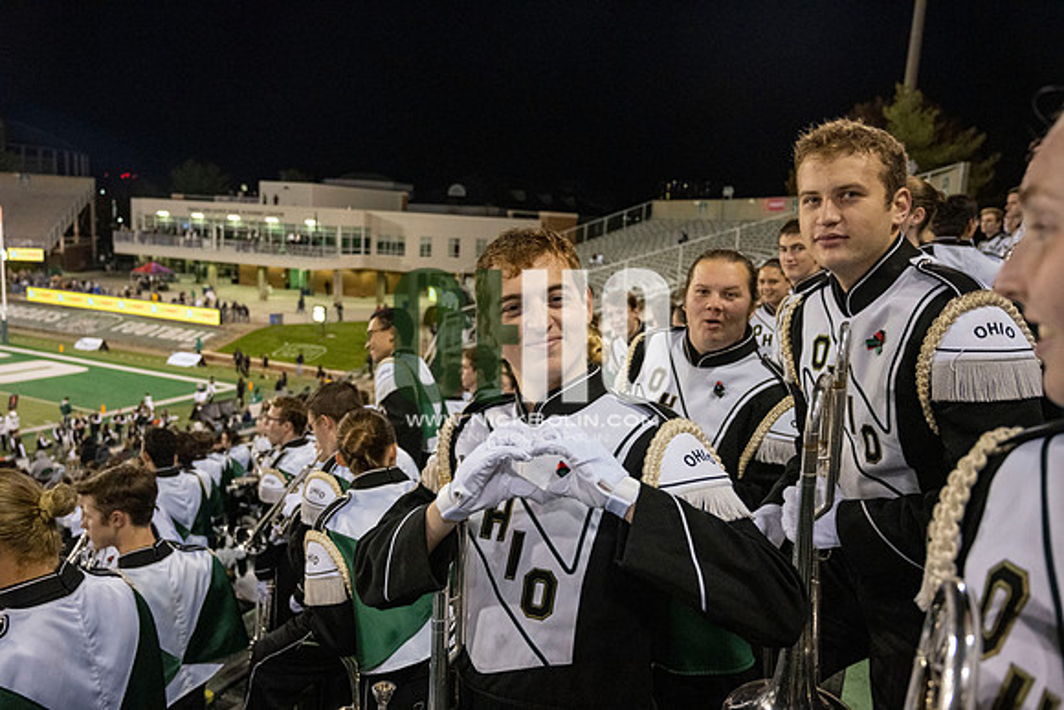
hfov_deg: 63.6
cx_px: 532
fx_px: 857
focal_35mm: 29
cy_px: 355
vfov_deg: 45.0
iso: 3200
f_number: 4
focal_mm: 29
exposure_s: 1/500
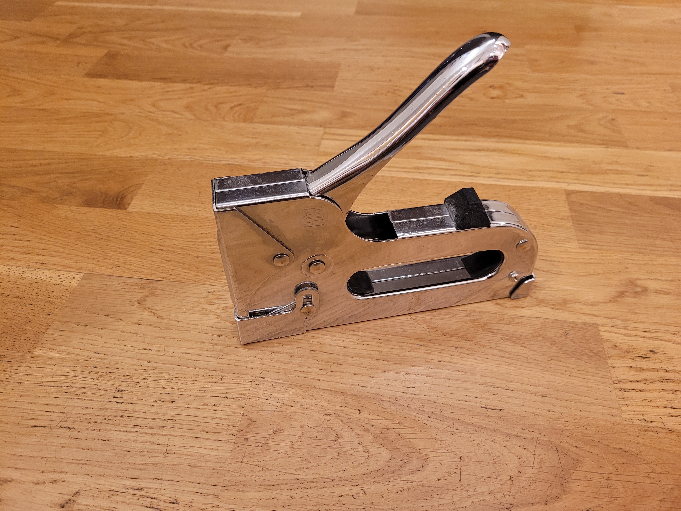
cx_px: 340
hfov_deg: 67.3
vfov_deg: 53.1
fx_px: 511
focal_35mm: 26
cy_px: 256
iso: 320
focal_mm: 5.4
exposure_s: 1/50
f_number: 1.8
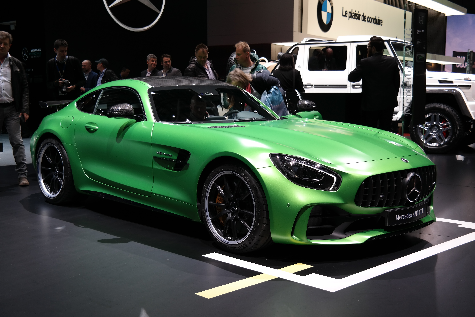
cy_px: 158
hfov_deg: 44.5
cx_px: 238
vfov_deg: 30.5
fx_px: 581
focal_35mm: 44
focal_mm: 29
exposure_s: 1/100
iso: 200
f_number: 4
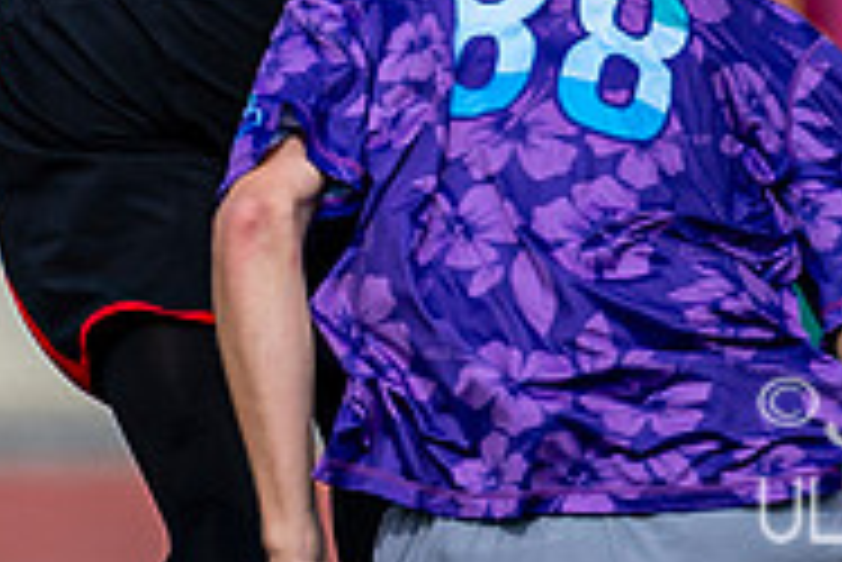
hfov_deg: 0.9
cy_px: -129
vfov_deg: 0.6
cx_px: 147
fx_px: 50979
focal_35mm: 2178
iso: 100
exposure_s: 1/2000
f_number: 3.2
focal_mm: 300
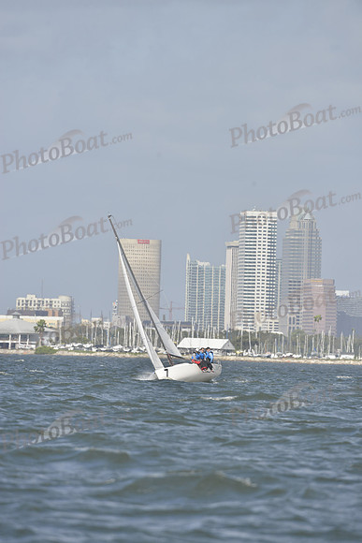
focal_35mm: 400
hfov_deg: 3.4
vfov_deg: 5.2
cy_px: 272
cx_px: 181
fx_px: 6029
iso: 400
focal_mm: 400
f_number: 9
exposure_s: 1/1250
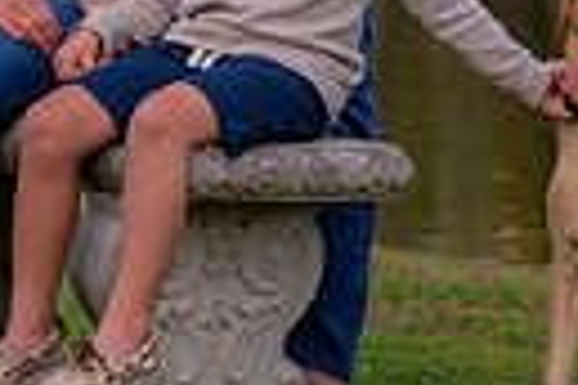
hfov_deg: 6.1
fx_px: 5394
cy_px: -161
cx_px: 287
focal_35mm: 336
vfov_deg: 4.1
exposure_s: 1/125
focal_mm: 75
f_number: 5
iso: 100
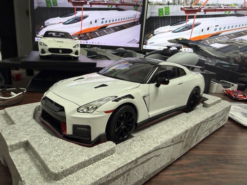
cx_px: 124
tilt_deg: -16.4
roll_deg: -3.5
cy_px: 92
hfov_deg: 71.6
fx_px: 171
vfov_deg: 56.8
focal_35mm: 24
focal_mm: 2.22
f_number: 2.2
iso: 200
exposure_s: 1/60
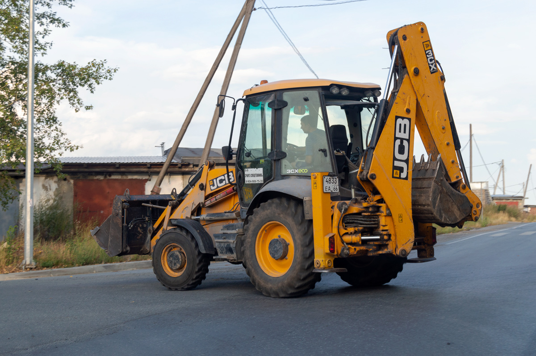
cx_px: 268
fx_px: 1004
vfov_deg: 20.1
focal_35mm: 68
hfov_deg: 29.9
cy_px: 178
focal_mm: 45
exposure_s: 1/160
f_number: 7.1
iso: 200
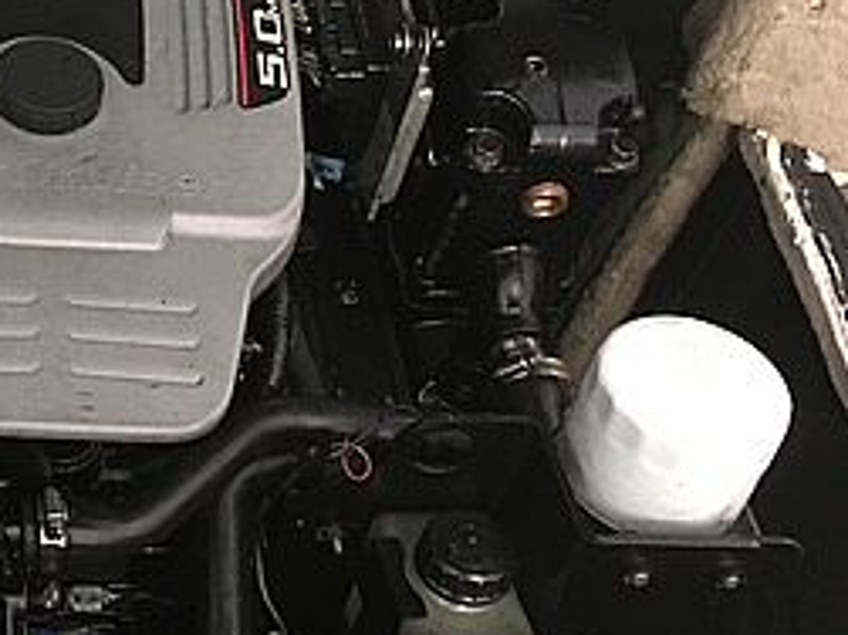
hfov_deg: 24.5
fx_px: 1812
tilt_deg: -54.5
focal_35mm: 74
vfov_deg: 19.9
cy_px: 250
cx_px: -91
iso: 160
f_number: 2.2
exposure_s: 1/8
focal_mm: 4.15
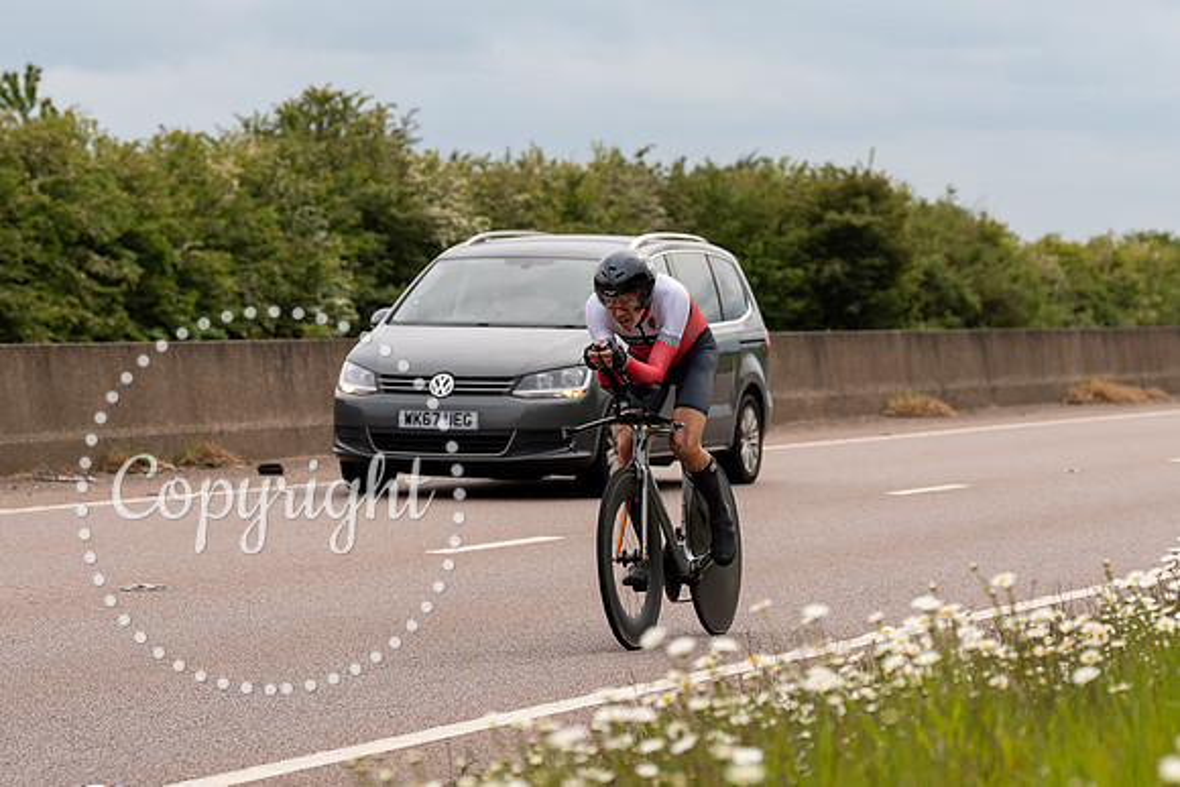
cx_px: 698
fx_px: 5423
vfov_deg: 8.3
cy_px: 319
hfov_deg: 12.4
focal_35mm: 165
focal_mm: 100
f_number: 4
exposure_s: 1/800
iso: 125
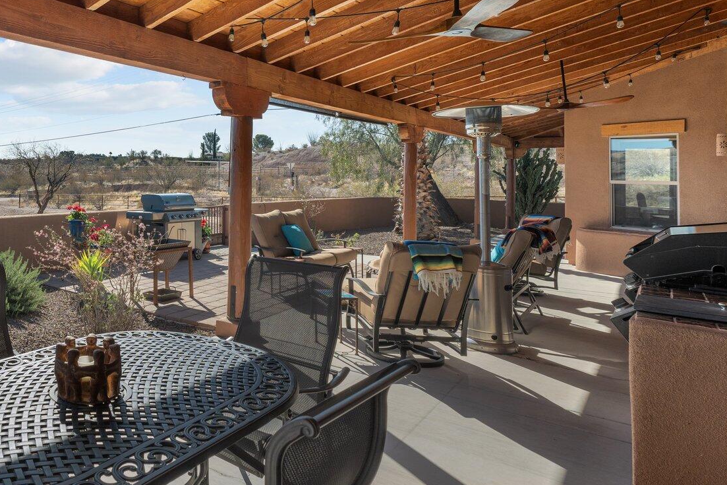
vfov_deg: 48.6
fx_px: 525
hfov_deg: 61.0
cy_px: 157
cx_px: 102
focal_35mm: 26
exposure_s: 1/1000
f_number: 8
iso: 400
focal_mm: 14
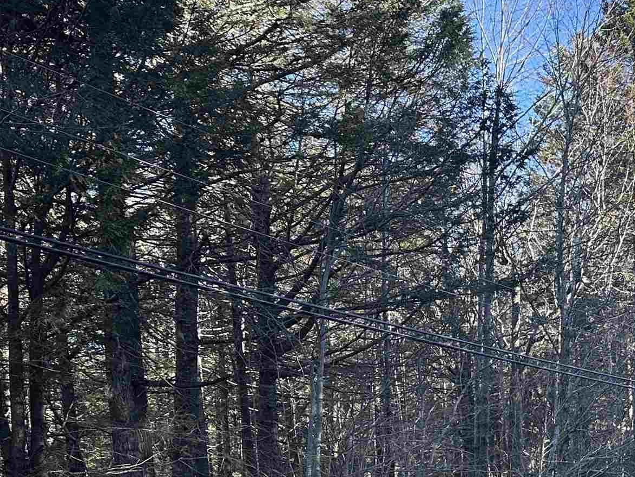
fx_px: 1156
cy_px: 585
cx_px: 833
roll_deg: -0.8
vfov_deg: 21.5
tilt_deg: -7.2
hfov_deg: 26.1
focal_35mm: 63
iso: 80
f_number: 1.78
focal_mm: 6.86
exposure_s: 1/446
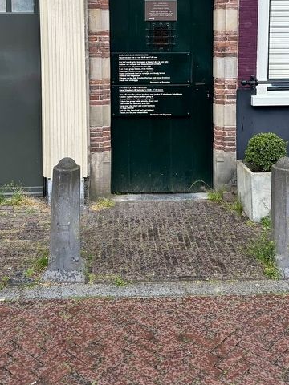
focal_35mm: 40
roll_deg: +1.5
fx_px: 445
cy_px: 75
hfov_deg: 35.9
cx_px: 163
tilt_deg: -3.6
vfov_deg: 44.4
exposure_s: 1/133
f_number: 1.78
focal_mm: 6.86
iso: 64
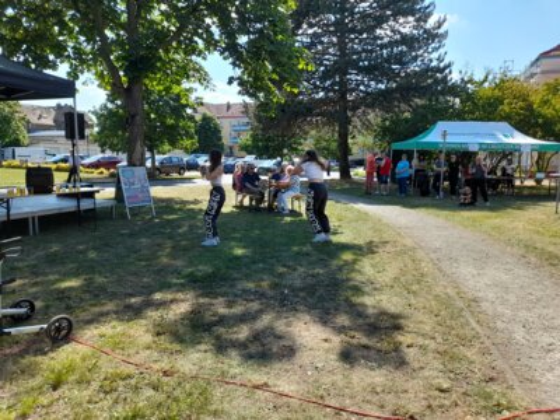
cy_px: 210
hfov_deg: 69.4
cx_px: 280
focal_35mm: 25
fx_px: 404
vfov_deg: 54.9
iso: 20
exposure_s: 1/224
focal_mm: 4.6
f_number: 2
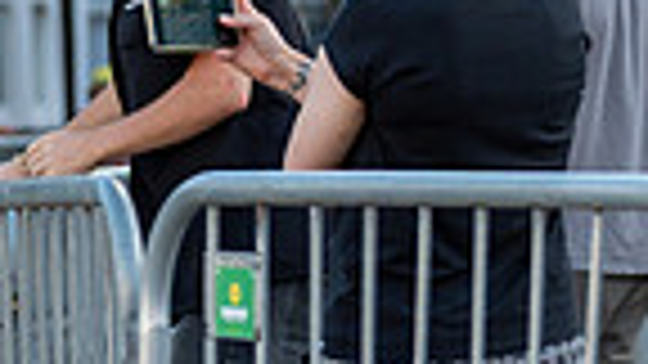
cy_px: 572
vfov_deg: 2.3
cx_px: -799
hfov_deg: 4.0
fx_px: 9107
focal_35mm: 530
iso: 400
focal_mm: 88
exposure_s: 1/800
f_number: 3.2
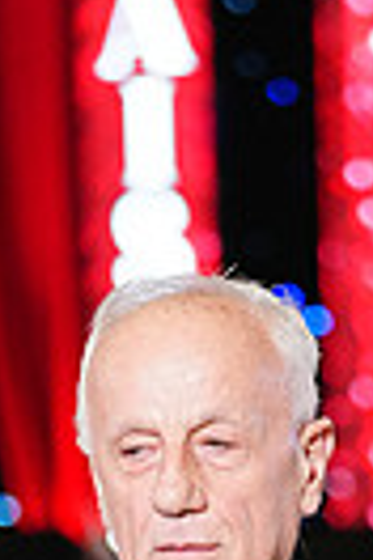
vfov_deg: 4.5
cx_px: 358
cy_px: 1171
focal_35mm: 452
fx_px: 7024
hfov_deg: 3.0
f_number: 2.8
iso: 2500
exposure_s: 1/320
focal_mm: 103
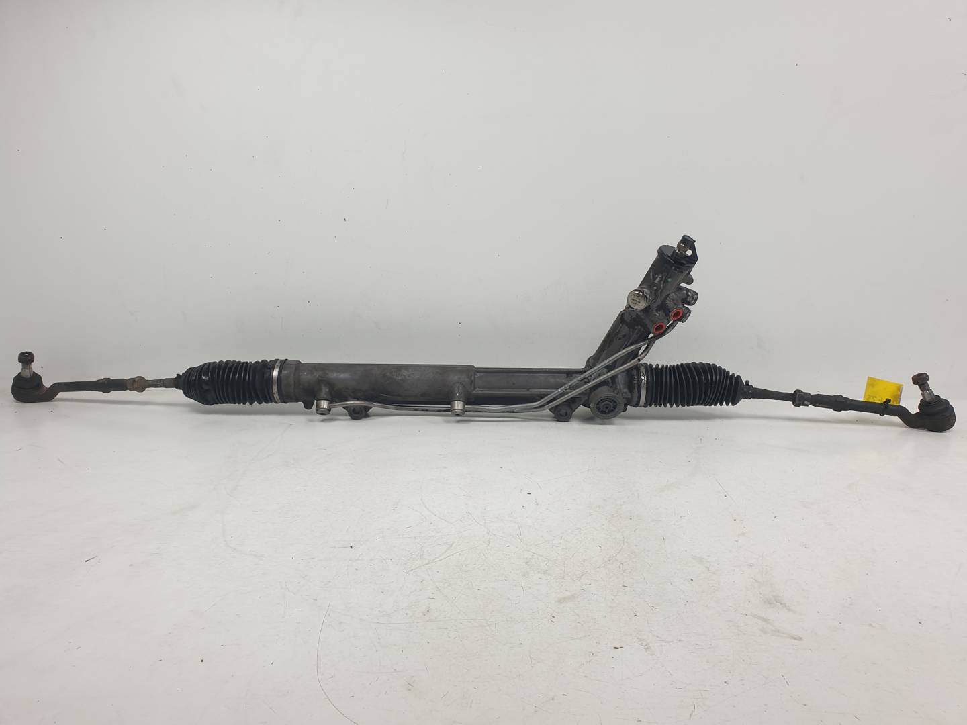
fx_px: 726
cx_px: 484
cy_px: 362
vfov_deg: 53.1
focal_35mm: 26
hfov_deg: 67.3
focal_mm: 4.3
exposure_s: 1/257
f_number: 2.4
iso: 50
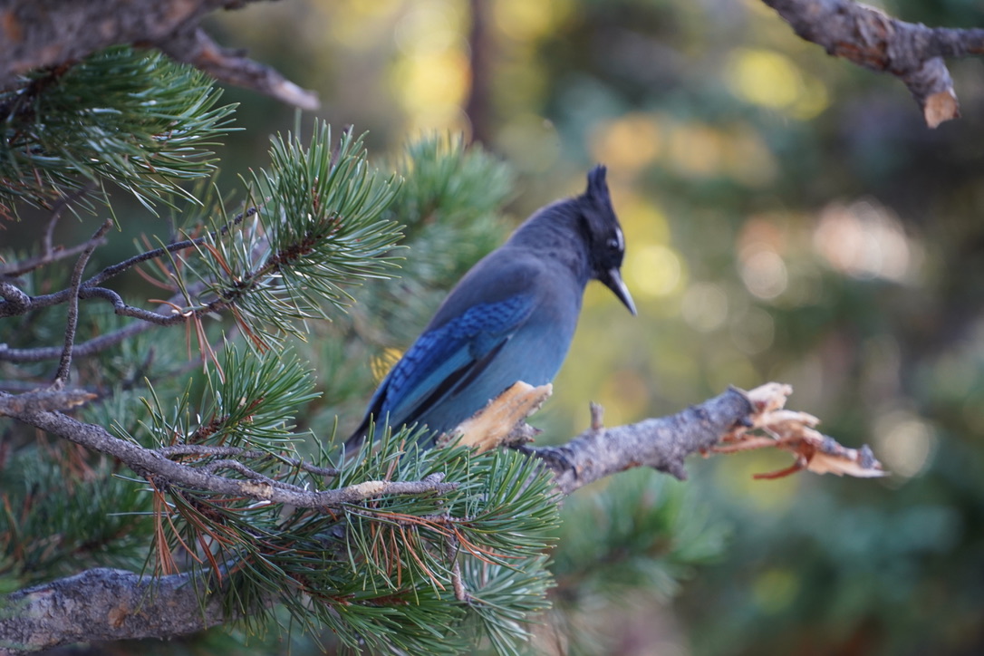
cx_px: 492
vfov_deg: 6.9
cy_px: 328
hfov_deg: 10.3
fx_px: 5466
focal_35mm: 200
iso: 1600
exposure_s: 1/250
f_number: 5.6
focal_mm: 200
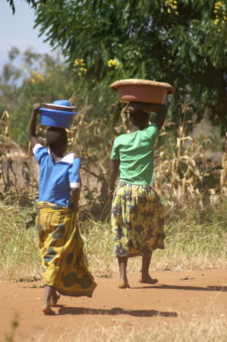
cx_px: 114
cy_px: 171
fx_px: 2991
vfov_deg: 6.6
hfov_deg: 4.3
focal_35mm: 315
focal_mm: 210
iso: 160
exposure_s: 1/500
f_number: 5.6
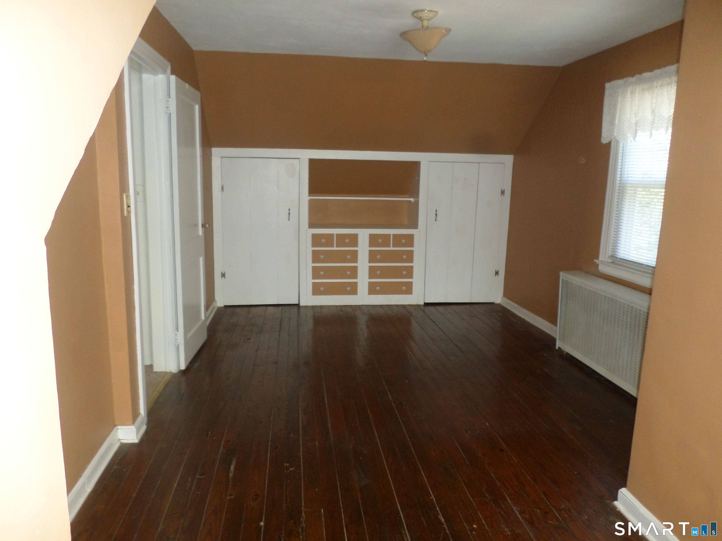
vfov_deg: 54.9
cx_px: 361
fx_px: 521
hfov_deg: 69.4
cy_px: 270
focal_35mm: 25
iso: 160
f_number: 2.5
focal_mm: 4.5
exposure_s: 1/30
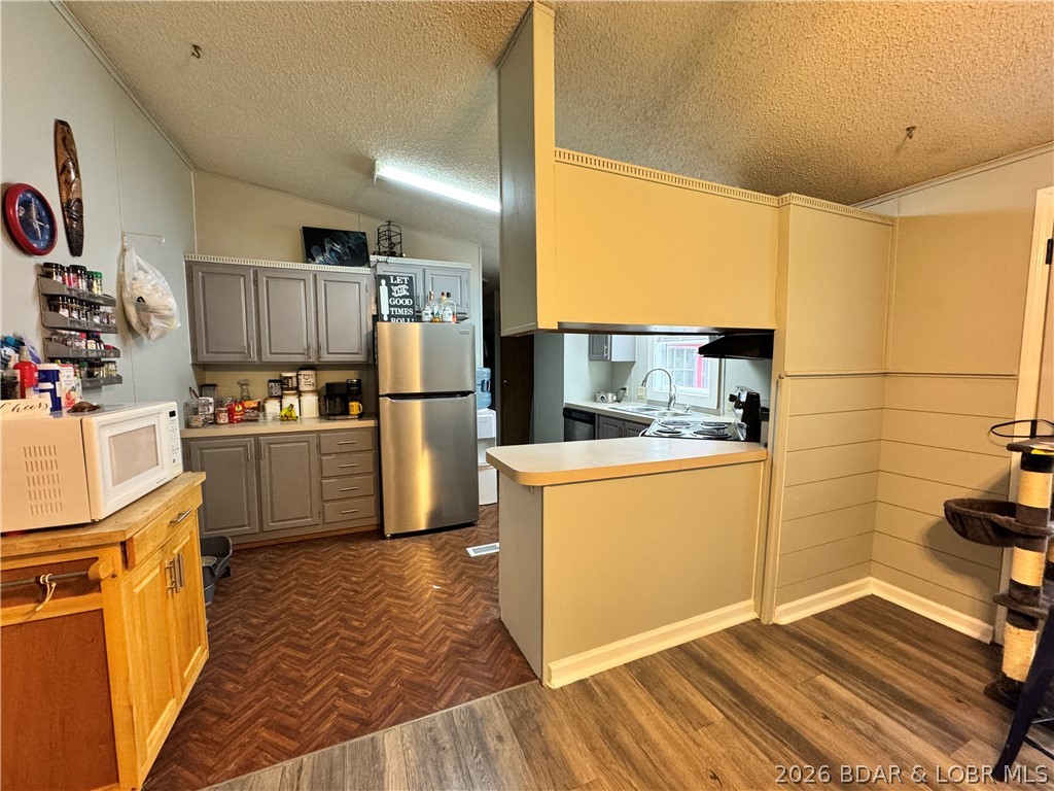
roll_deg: +0.5
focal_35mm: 14
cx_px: 527
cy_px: 396
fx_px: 426
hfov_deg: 102.1
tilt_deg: -5.0
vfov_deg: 85.7
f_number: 2.2
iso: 250
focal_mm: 2.22
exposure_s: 1/60
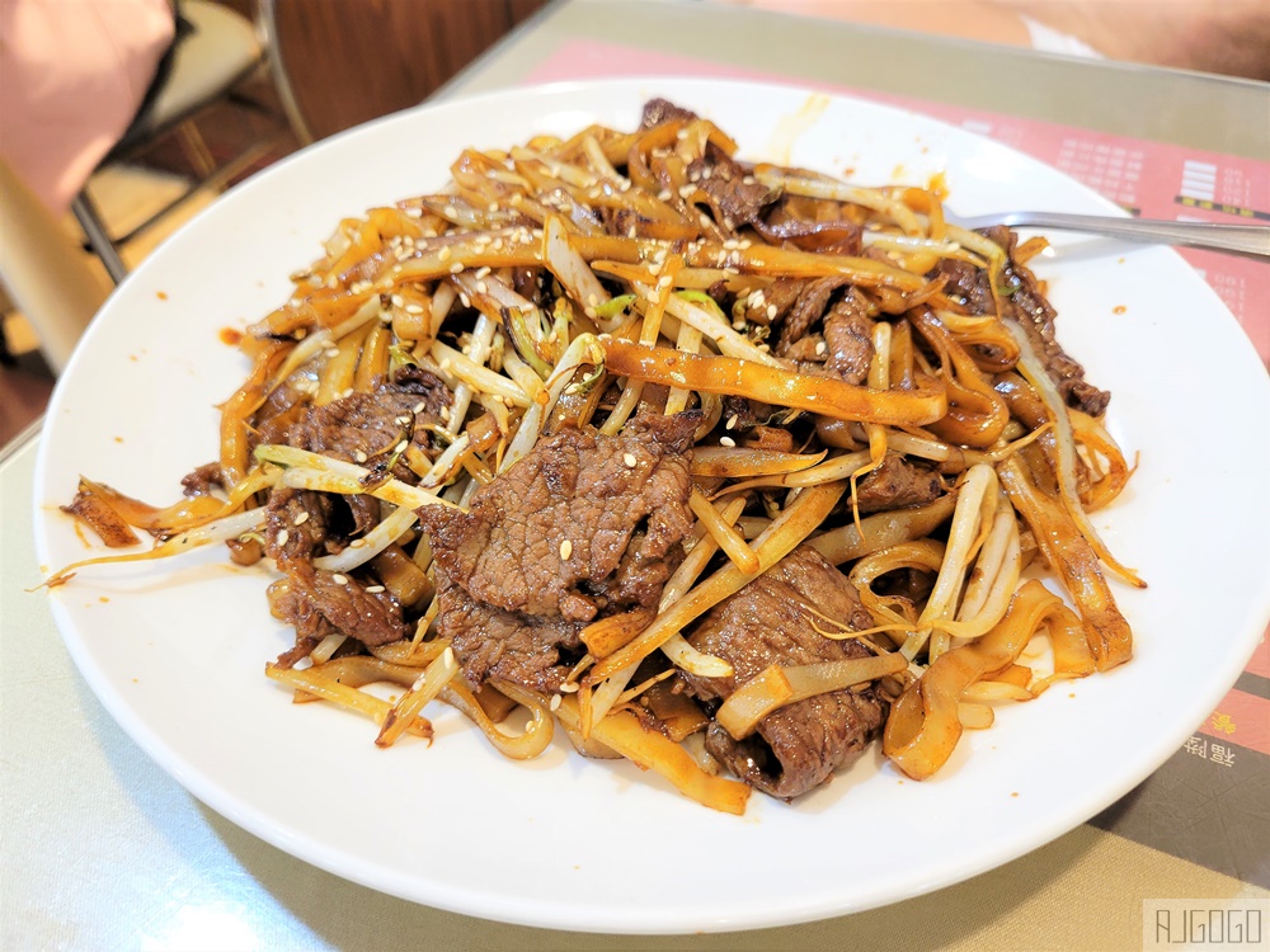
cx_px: 635
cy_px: 476
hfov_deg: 67.3
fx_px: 954
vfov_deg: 53.1
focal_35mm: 26
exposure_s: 1/60
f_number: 1.8
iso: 200
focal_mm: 5.4
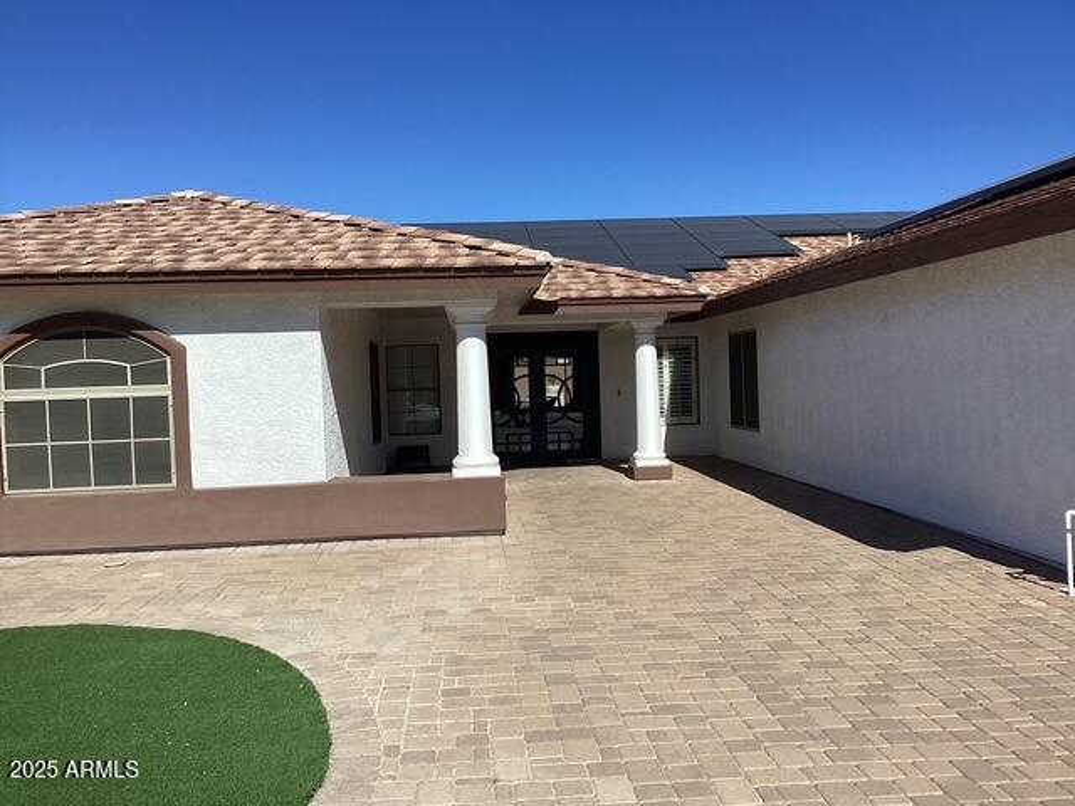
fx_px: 963
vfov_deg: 45.4
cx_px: 538
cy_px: 403
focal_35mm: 31
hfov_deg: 58.4
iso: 25
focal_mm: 3.3
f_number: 2.4
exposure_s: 1/2037
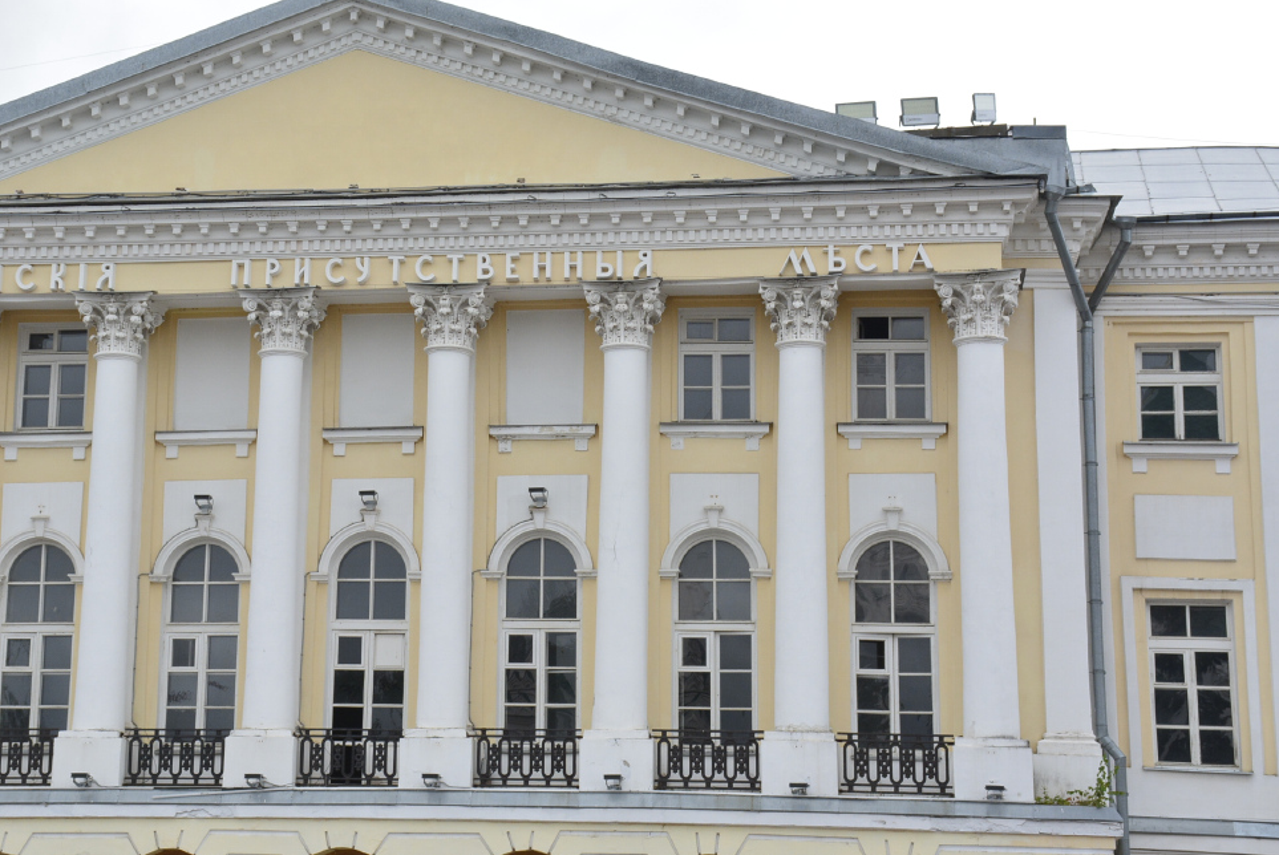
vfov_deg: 16.9
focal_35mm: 81
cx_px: 449
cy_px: 315
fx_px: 2880
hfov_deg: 24.9
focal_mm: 40
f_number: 8
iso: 500
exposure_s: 1/400
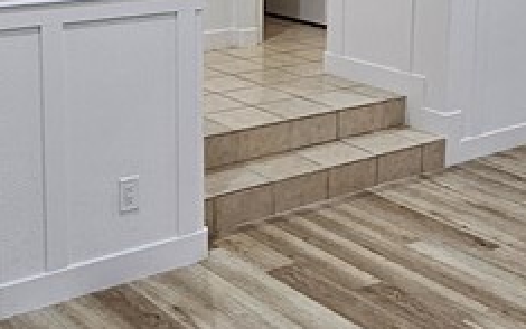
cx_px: 300
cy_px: 51
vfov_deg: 21.3
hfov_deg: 33.9
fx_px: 860
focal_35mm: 60
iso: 200
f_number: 2.2
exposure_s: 1/60
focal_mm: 2.2
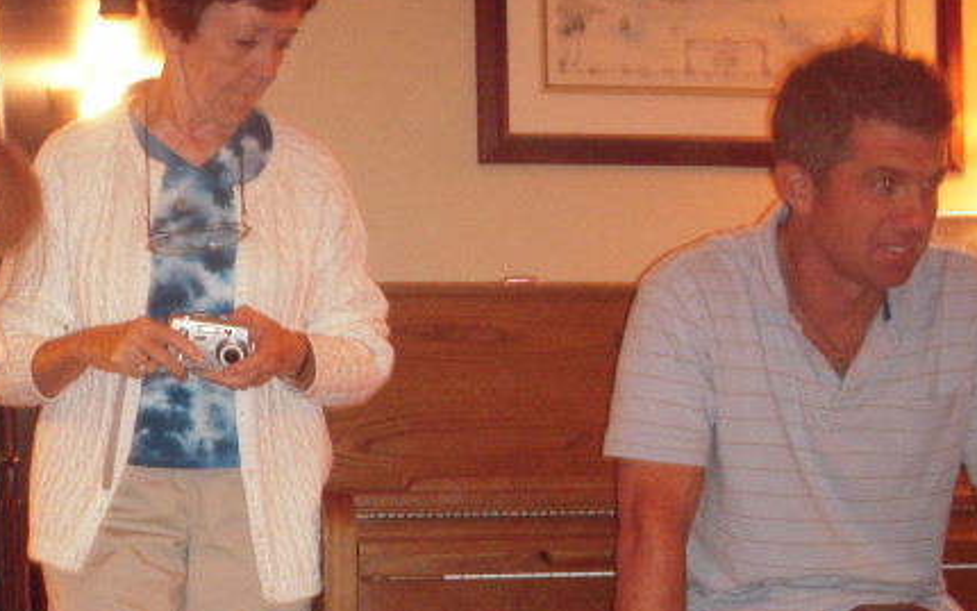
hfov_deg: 27.0
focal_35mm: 75
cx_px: 223
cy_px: 636
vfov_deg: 16.9
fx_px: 1998
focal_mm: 6.3
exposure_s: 1/8
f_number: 3.3
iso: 400
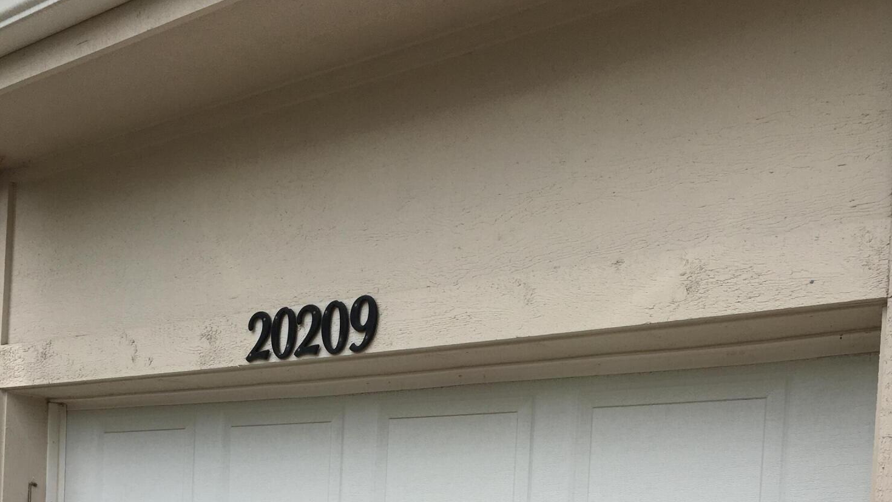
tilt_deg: -0.2
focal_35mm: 43
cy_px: 594
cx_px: 454
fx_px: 1017
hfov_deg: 47.4
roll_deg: -3.5
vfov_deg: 25.1
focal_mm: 4.15
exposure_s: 1/1166
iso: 25
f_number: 2.2
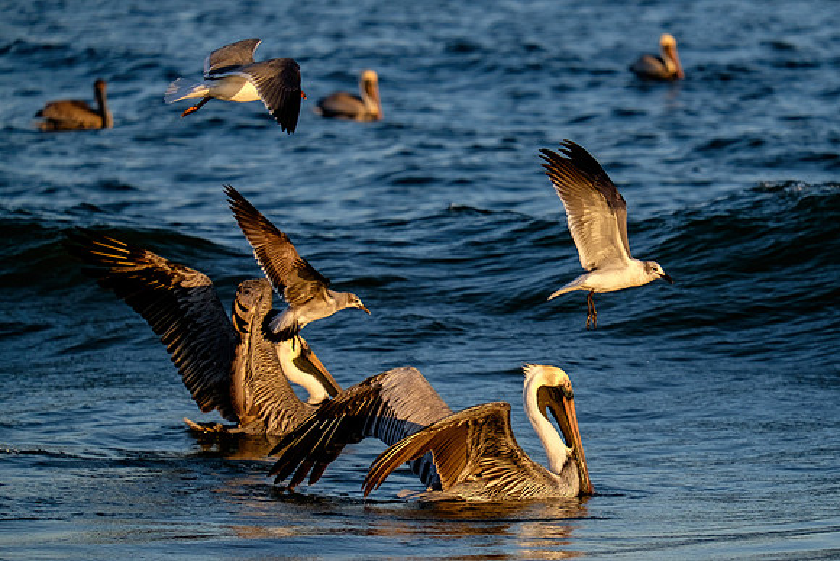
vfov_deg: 3.4
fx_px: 9472
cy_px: 368
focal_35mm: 406
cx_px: 568
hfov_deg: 5.1
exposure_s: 1/1000
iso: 200
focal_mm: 200
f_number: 5.6
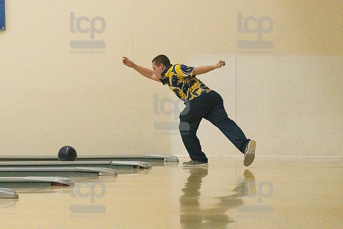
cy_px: 114
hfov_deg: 12.5
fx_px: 1571
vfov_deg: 8.3
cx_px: 172
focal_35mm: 165
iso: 10000
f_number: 4.5
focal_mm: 110
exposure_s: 1/1250
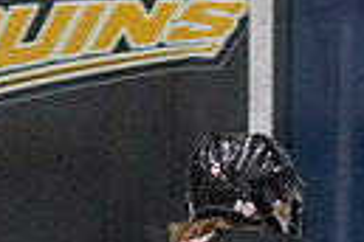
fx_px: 11617
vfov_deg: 1.2
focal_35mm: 1149
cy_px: 522
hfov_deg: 1.8
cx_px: 804
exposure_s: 1/640
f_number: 3.2
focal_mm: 170
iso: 2000
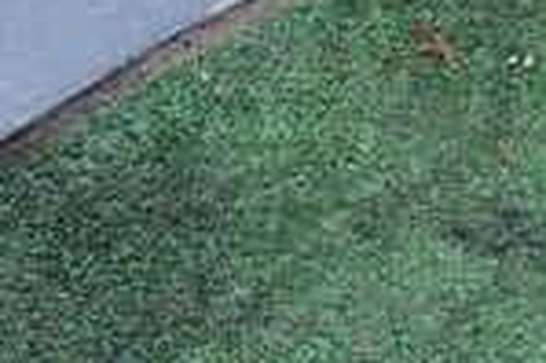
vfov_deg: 12.5
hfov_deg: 18.8
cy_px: -150
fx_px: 1591
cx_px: 572
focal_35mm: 105
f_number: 2.8
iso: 100
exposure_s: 1/100
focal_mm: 4.5
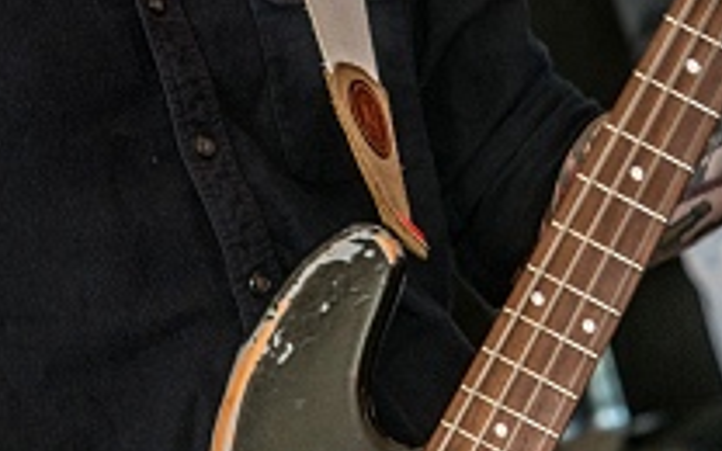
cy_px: -224
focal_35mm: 566
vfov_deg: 2.3
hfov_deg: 3.7
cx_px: 389
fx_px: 11137
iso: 1000
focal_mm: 160
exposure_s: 1/100
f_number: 3.5
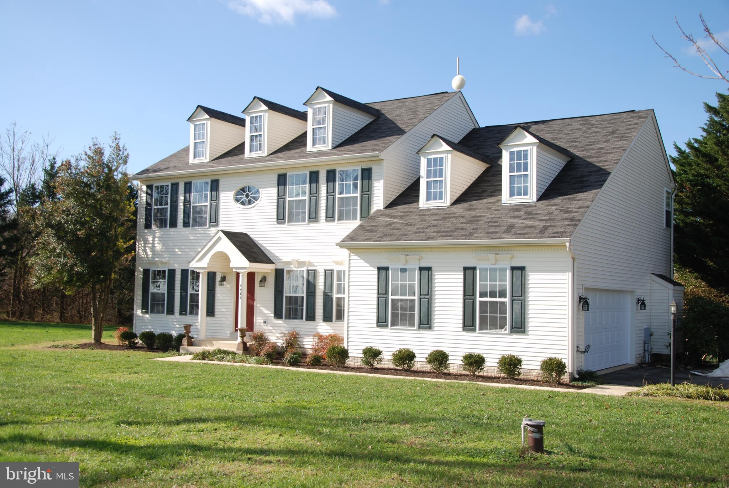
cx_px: 364
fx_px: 760
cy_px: 244
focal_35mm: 38
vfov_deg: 35.6
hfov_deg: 51.2
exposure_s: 1/250
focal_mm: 25
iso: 100
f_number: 8
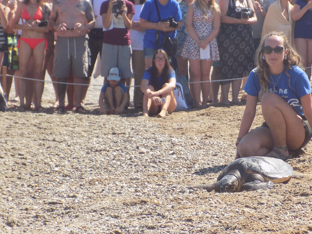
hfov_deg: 12.9
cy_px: 146
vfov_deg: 9.7
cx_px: 210
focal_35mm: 153
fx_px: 1379
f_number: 4.6
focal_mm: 17.2
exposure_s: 1/320
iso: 80
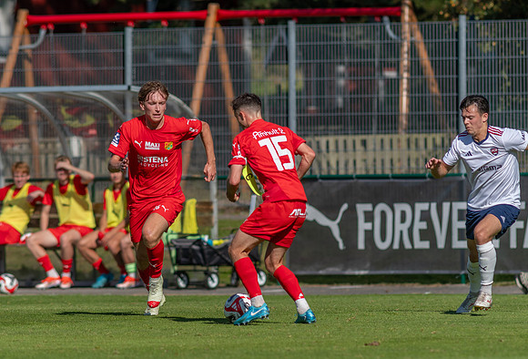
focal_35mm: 605
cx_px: 178
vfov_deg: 2.3
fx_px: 8924
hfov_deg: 3.4
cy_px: 219
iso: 140
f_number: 3.5
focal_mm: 300
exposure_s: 1/2000
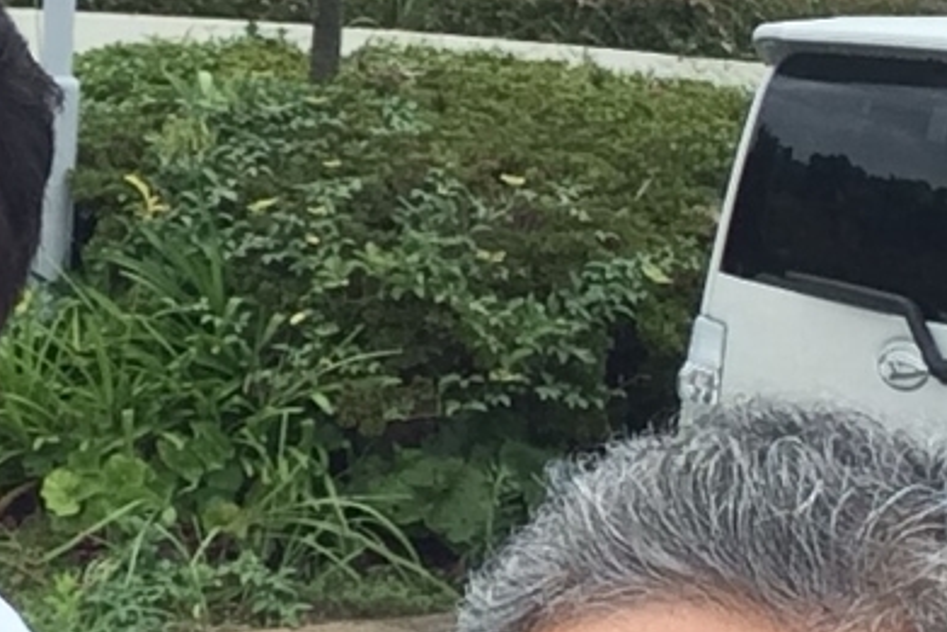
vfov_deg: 13.8
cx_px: 99
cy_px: 303
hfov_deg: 20.2
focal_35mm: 99
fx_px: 2605
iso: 50
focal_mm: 2.15
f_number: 2.4
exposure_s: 1/866
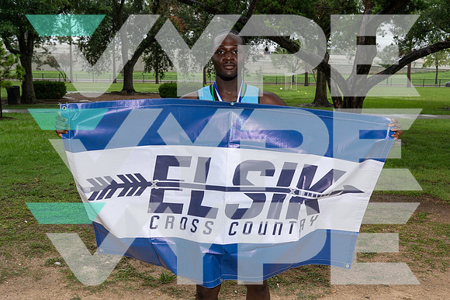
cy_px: 144
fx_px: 500
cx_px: 258
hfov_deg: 48.3
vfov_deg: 33.4
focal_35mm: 40
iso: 500
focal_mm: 32
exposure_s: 1/250
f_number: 6.3
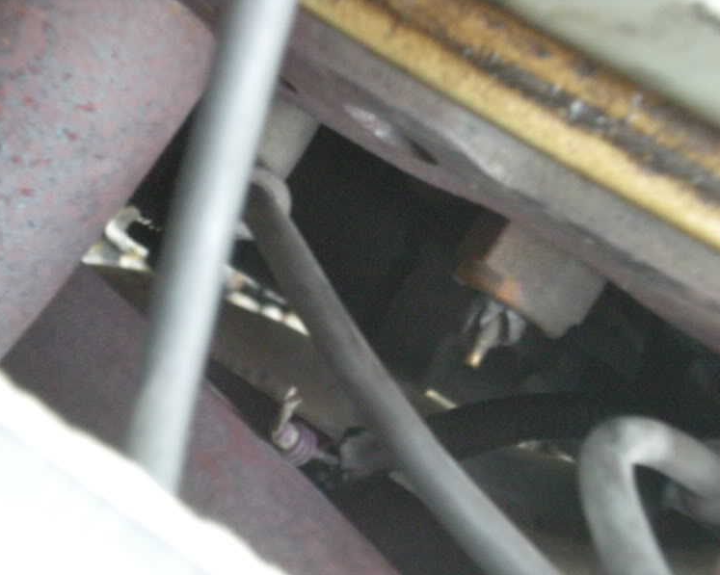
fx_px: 1938
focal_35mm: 91
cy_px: 287
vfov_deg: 16.9
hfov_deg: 21.0
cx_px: 350
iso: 800
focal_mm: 14.3
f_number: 5.1
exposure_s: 1
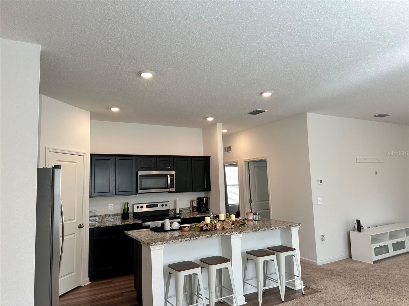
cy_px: 153
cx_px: 204
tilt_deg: +5.5
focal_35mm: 24
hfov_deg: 71.6
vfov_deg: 56.8
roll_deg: +1.5
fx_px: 284
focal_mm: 6.86
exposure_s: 1/120
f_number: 1.78
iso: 64
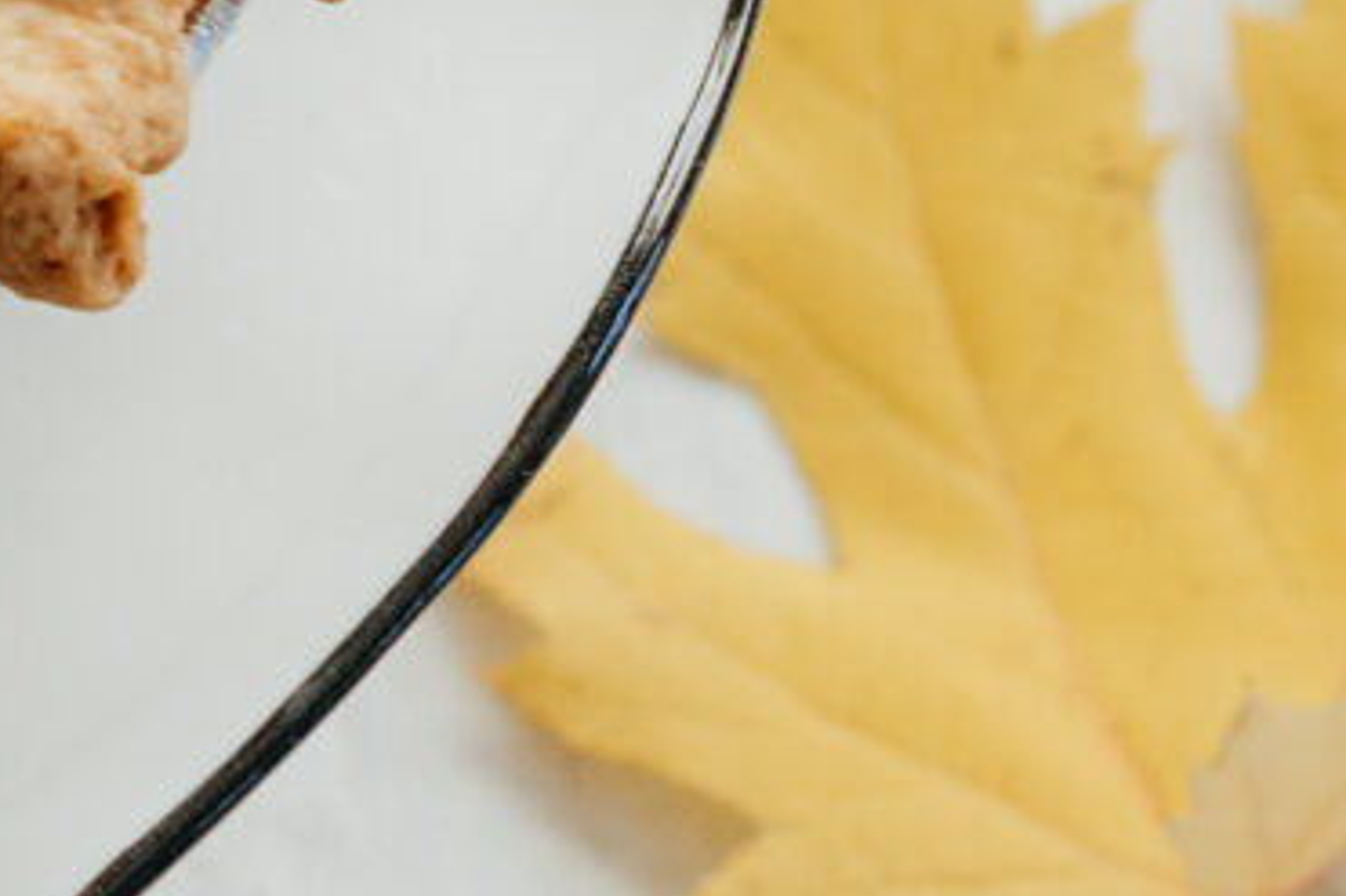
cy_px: -1065
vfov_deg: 3.9
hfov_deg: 5.6
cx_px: -2772
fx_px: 12893
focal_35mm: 345
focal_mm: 50
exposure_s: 1/320
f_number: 4.5
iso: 500
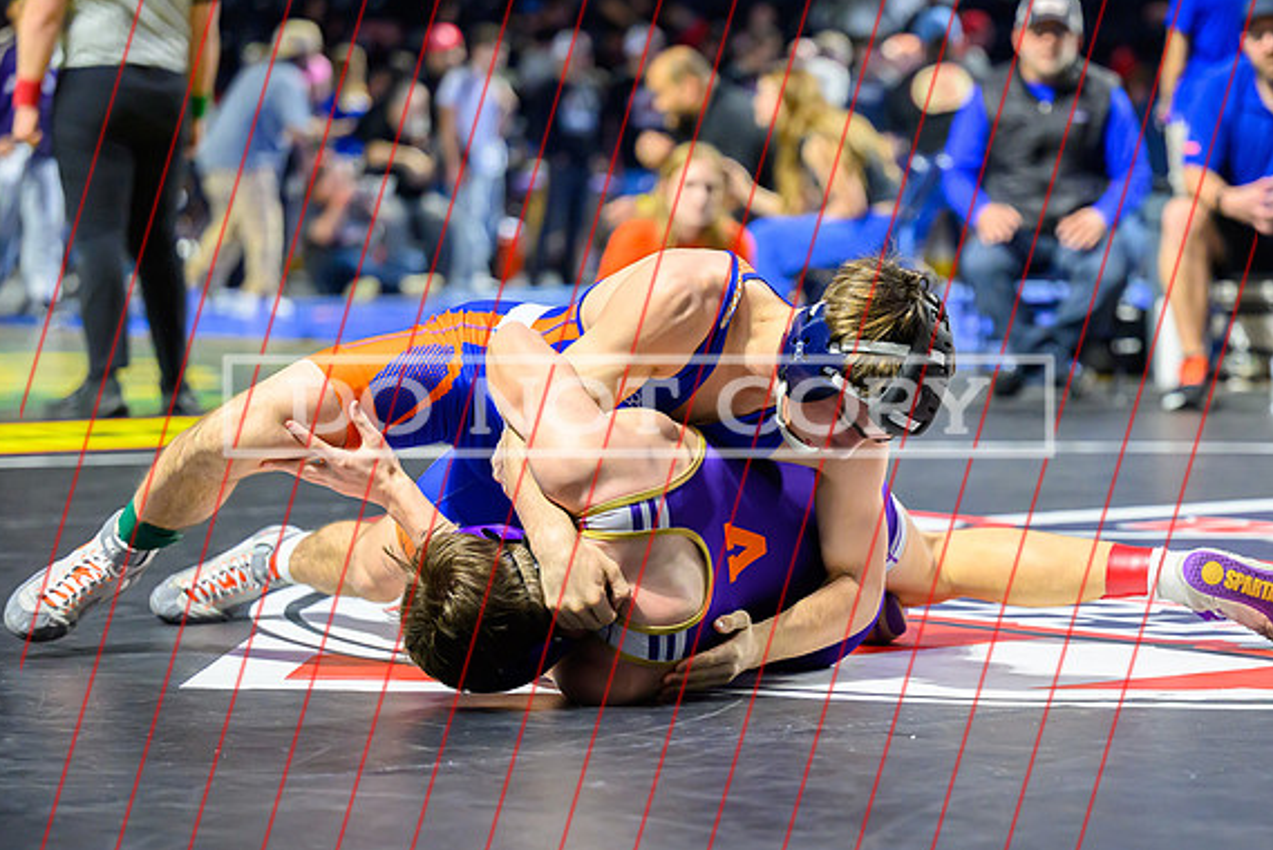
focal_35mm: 129
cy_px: 547
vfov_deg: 10.6
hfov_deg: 15.9
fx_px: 4564
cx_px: 824
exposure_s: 1/640
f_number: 2.8
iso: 4000
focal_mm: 95
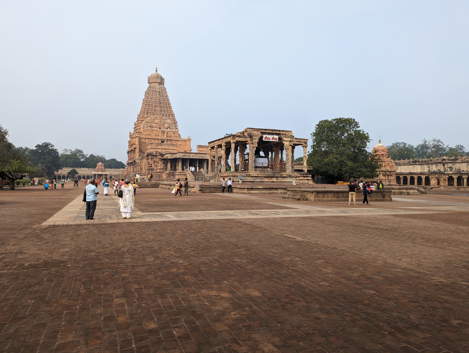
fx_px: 326
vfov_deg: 56.9
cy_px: 176
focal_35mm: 24
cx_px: 234
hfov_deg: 71.5
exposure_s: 1/1133
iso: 57
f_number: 1.85
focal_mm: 6.81
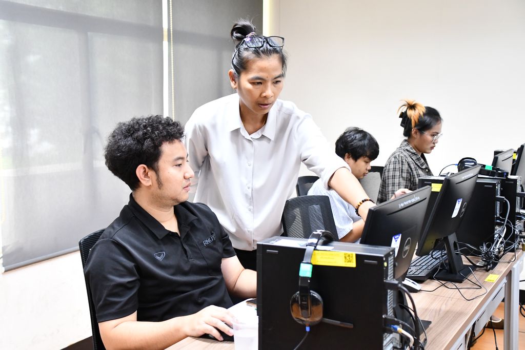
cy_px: 175
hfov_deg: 41.1
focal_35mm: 48
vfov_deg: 28.1
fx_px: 700
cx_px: 262
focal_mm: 32
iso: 3600
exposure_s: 1/60
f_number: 4
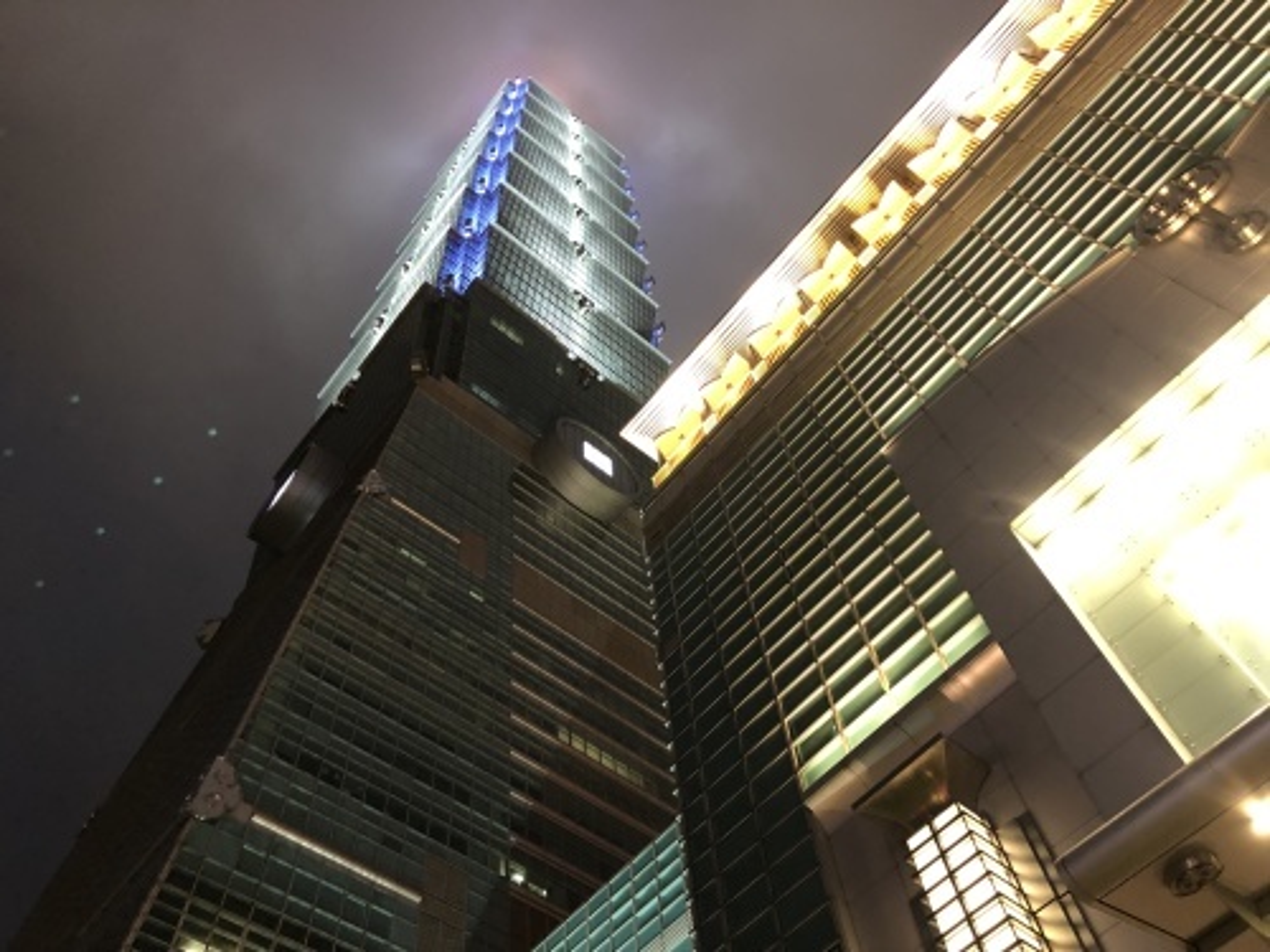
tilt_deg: +64.3
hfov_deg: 63.4
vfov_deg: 49.7
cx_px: 635
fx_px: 1027
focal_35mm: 28
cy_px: 476
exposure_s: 1/6
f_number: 1.8
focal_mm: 4
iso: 100
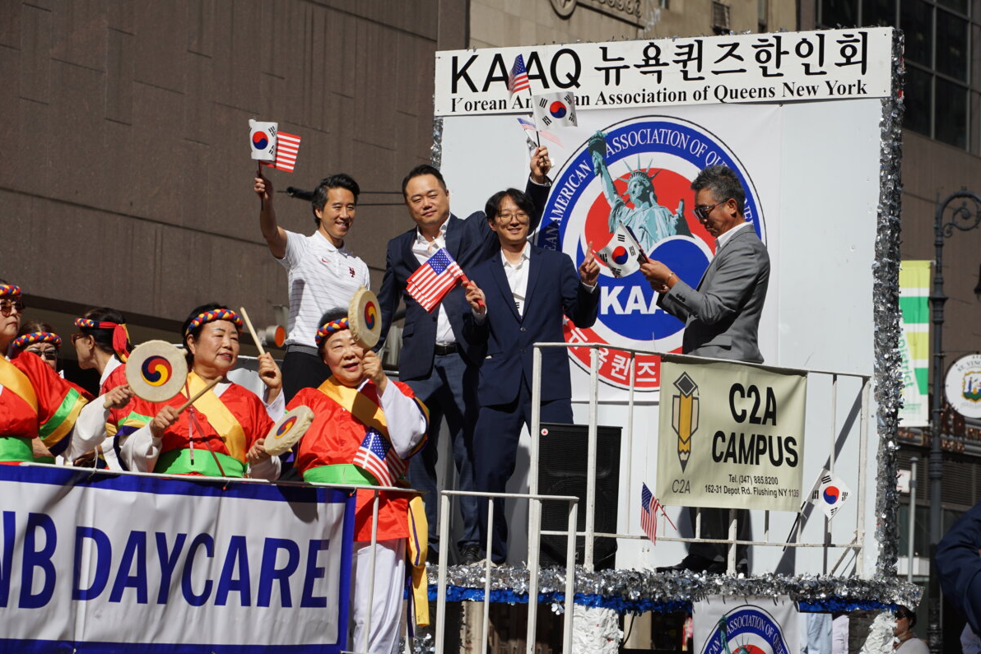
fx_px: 4115
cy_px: 327
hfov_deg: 13.6
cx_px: 491
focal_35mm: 151
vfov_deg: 9.1
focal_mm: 150
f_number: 10
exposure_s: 1/320
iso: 100
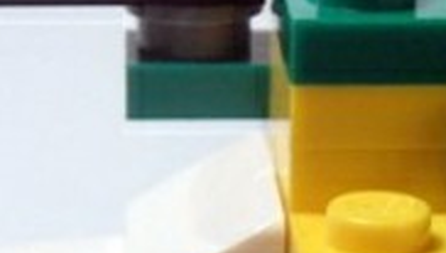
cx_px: 255
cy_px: 367
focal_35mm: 199
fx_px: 2357
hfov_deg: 10.8
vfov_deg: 6.1
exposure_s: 1/80
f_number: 3.9
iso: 80
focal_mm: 6.61
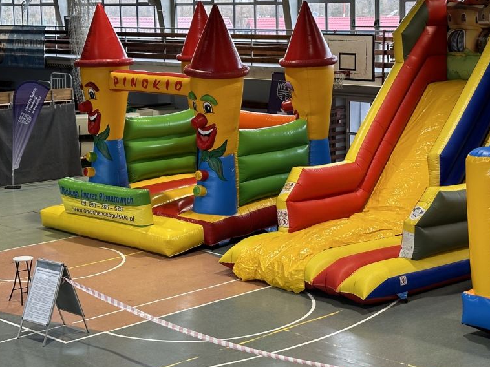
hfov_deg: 25.5
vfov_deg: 19.4
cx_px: 328
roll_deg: +0.7
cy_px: 148
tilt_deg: -7.1
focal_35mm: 76
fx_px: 1075
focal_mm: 6.86
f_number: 1.78
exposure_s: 1/118
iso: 80
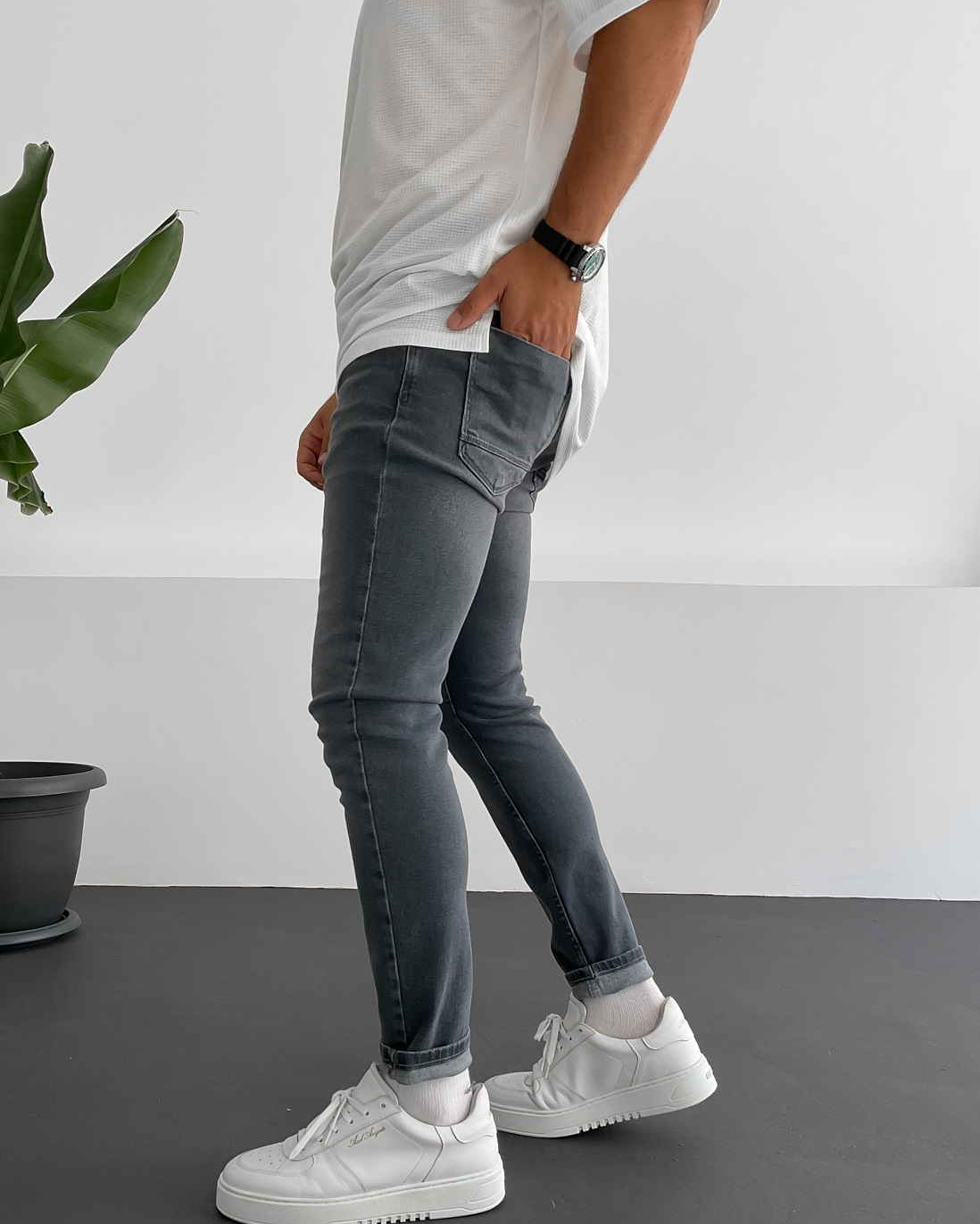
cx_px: 464
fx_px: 1196
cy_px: 676
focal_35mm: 33
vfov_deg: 54.1
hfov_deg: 44.5
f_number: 1.8
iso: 32
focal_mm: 3
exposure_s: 1/120
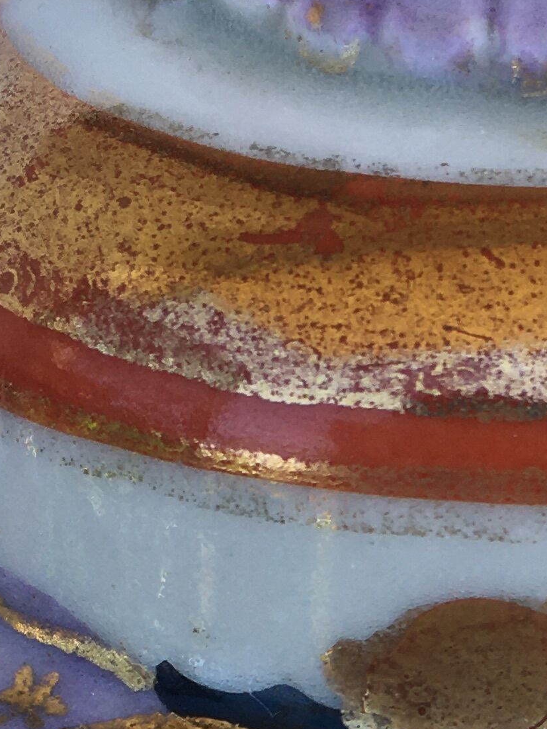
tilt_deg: -37.8
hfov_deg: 13.8
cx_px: 541
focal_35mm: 106
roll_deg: +0.7
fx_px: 2234
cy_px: 907
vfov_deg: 17.6
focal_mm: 4.15
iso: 25
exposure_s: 1/167
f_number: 2.2
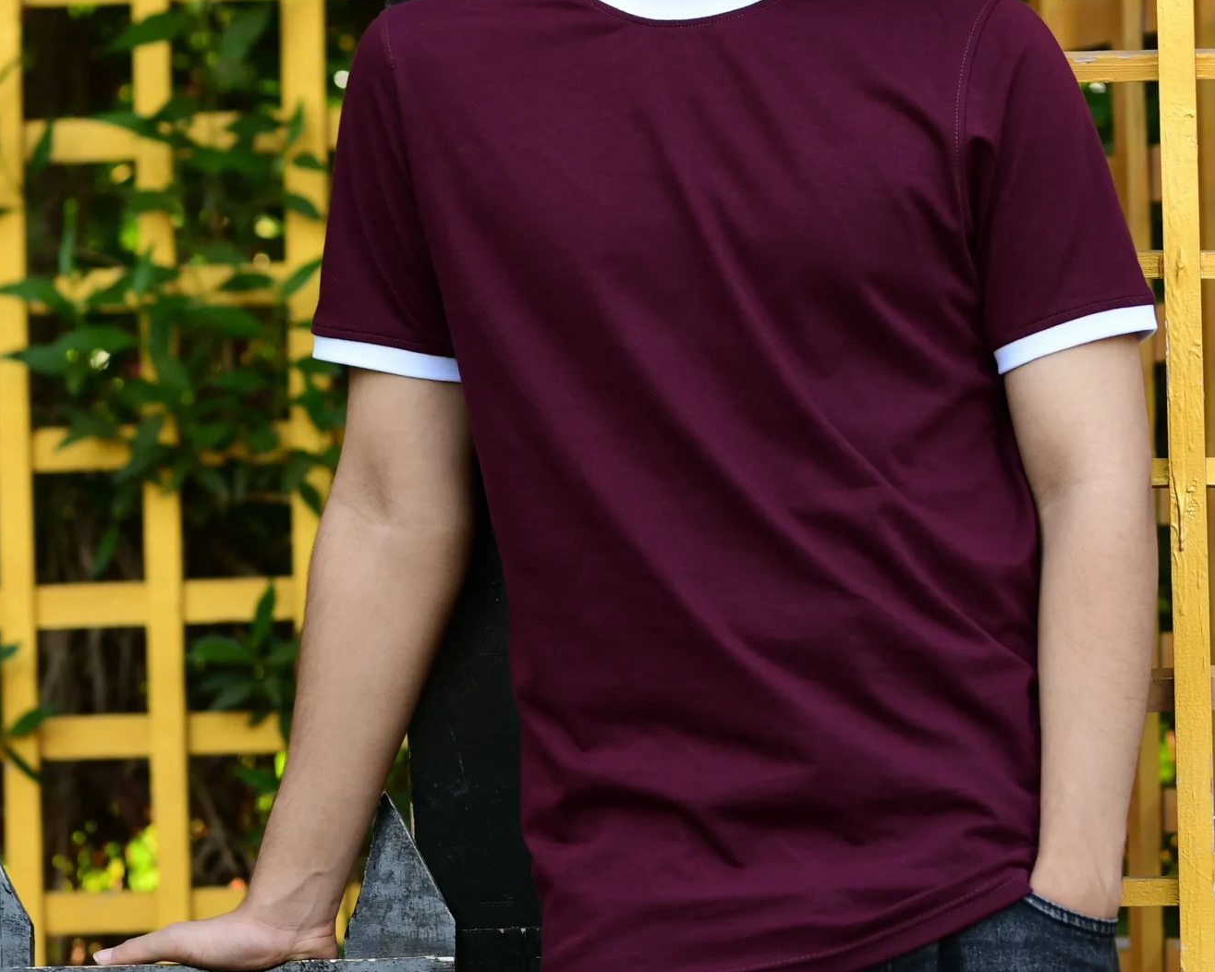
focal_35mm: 232
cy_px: 272
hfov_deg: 8.3
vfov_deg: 6.7
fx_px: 8343
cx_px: 646
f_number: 3.2
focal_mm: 85
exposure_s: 1/125
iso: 200
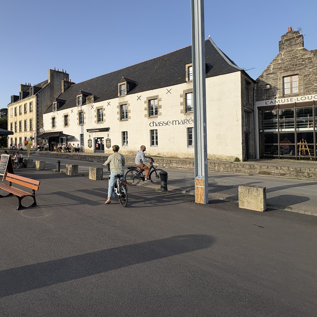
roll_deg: +1.5
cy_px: 138
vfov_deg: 74.5
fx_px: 207
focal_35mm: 20
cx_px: 65
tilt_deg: +3.7
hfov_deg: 67.9
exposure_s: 1/1506
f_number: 2.2
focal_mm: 2.22
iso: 40
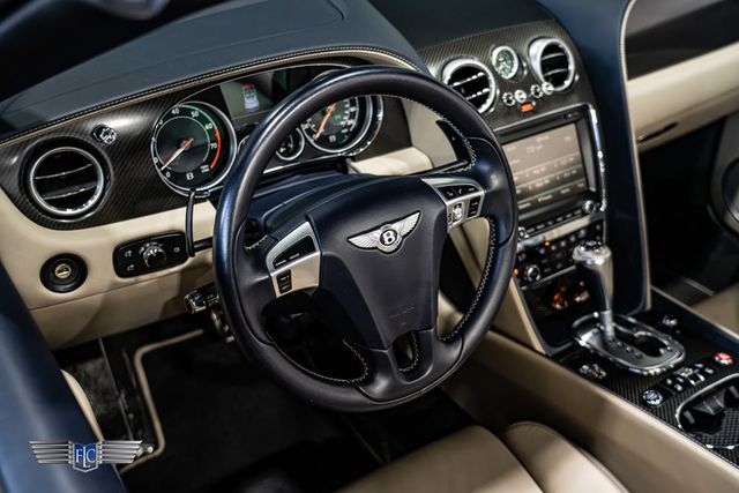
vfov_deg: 33.4
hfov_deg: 48.4
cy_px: 246
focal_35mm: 40
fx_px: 821
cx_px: 370
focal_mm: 40
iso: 1250
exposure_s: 1/80
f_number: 4
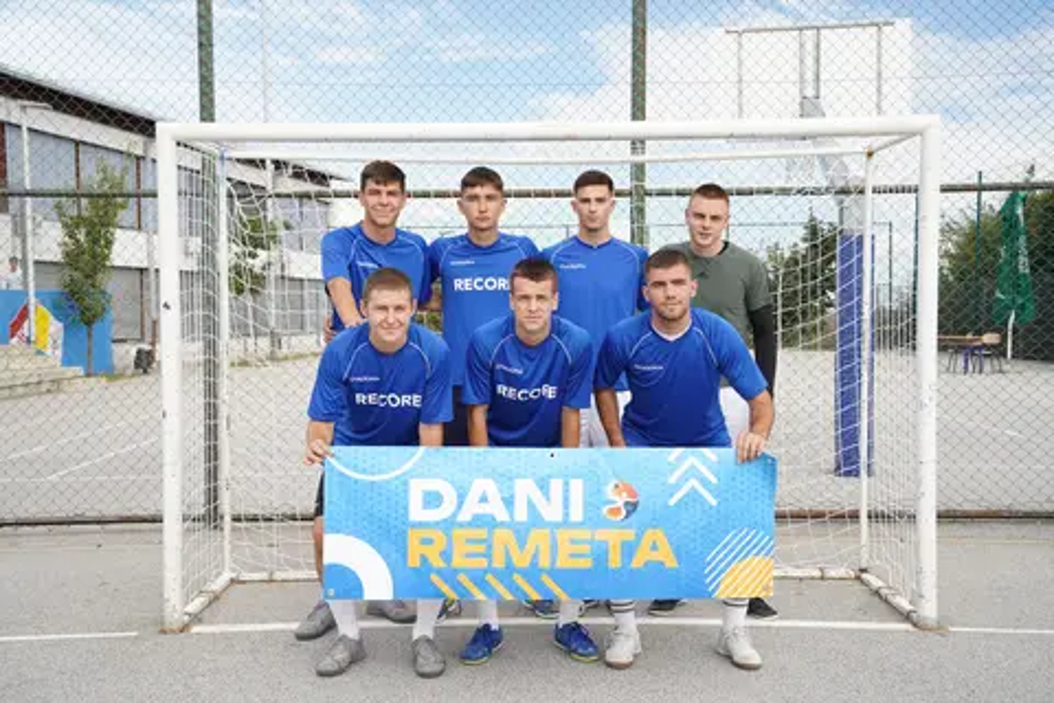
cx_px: 527
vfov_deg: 31.2
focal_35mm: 43
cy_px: 352
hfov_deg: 45.4
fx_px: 1259
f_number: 7.1
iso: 125
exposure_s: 1/80
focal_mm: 43
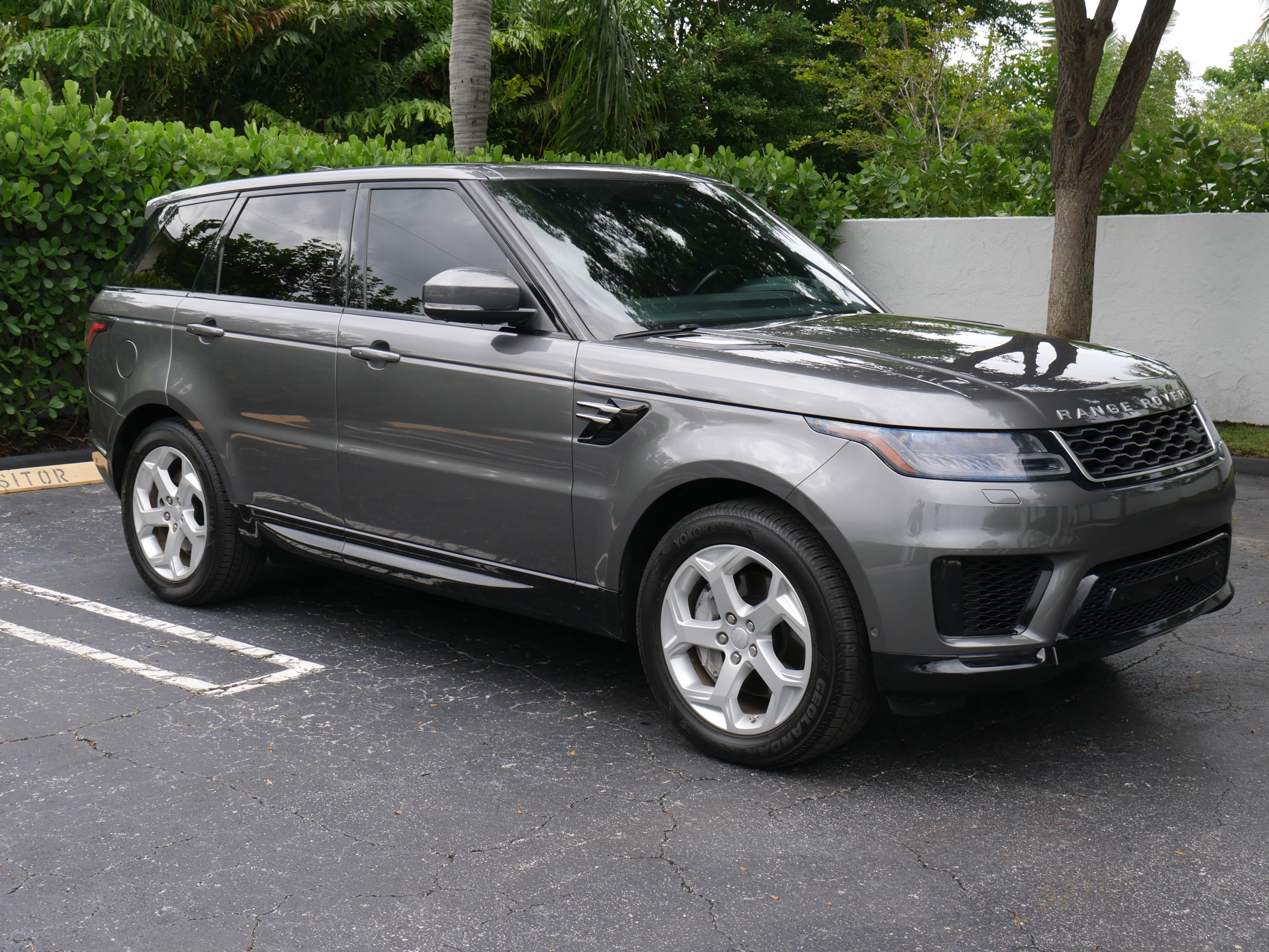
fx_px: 1687
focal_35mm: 46
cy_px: 476
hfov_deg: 41.2
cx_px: 634
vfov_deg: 31.5
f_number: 7.1
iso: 200
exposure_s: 1/60
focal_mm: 23
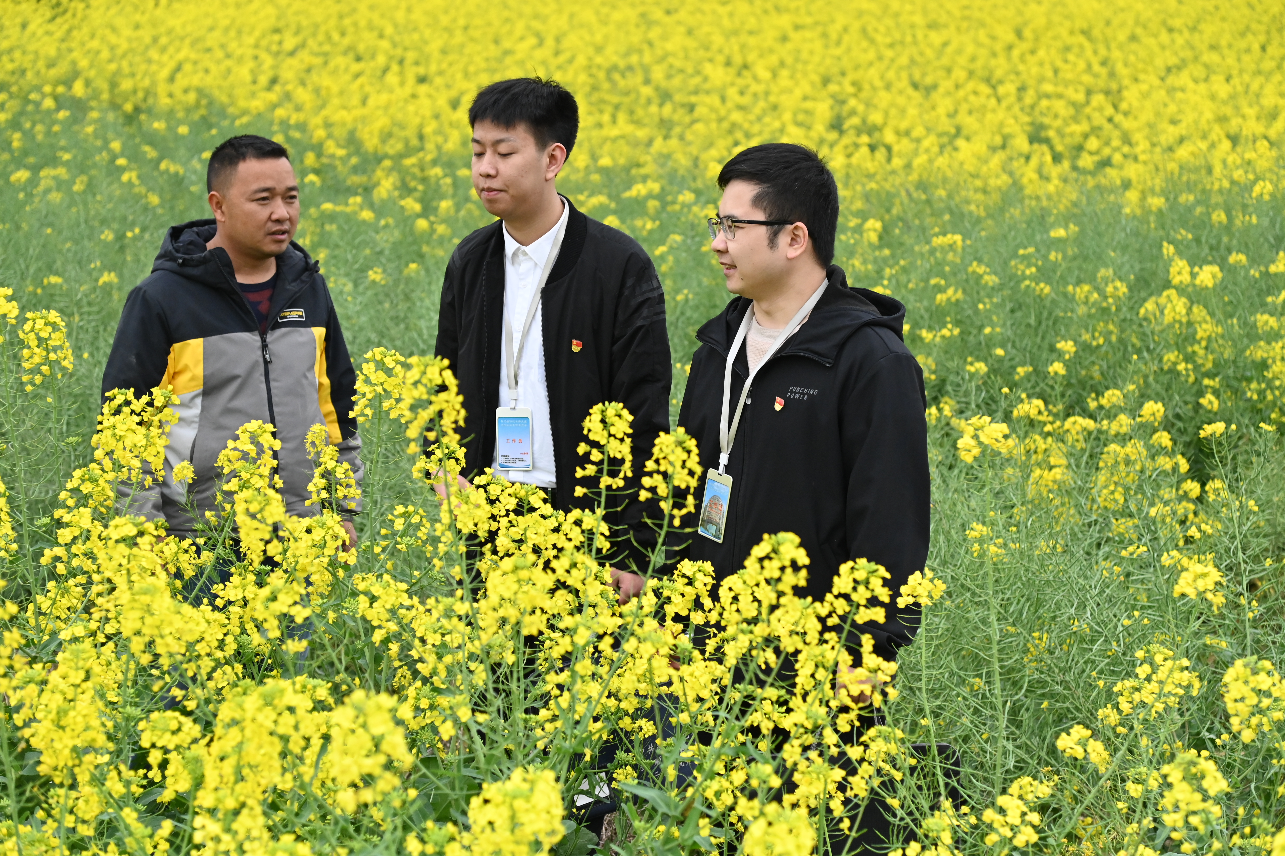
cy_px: 428
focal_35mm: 70
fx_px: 2498
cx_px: 642
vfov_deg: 19.4
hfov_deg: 28.9
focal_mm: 70
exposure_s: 1/8000
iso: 3200
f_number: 4.5
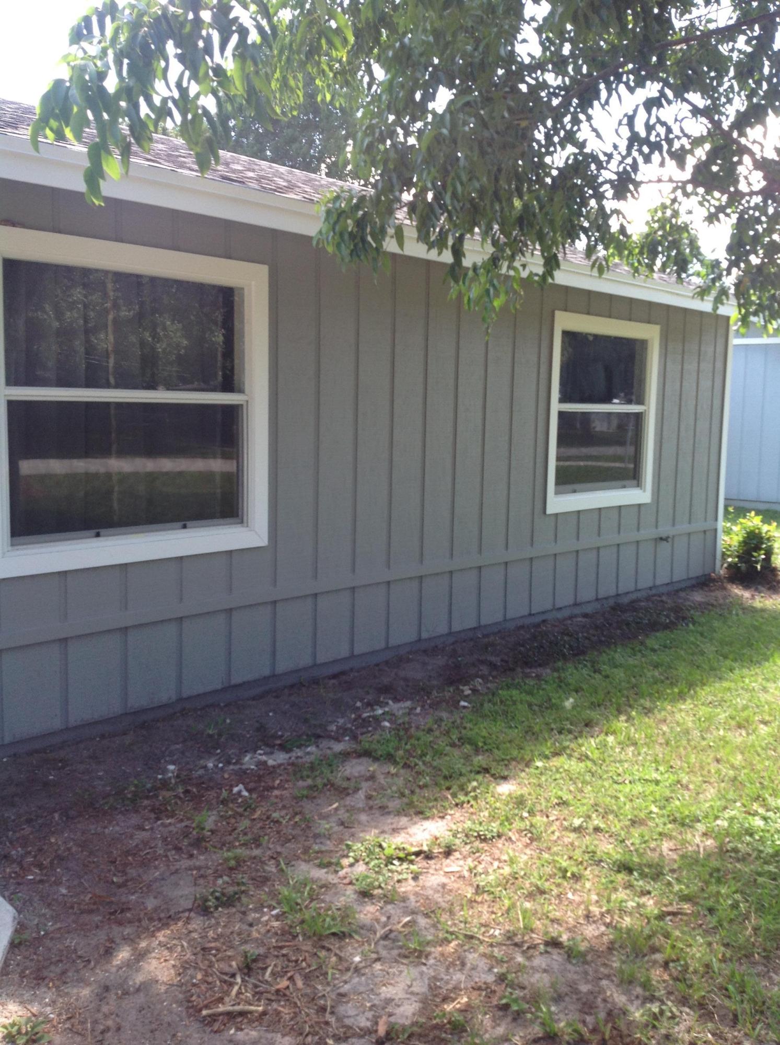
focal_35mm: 35
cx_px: 390
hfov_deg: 40.6
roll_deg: -3.3
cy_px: 522
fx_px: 1055
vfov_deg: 52.7
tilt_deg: -9.5
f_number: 2.4
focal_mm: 4.28
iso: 50
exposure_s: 1/188
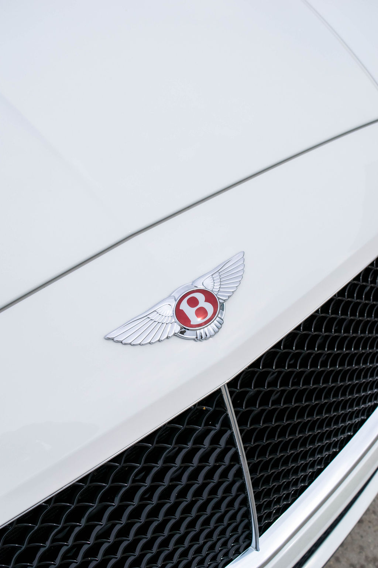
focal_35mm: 39
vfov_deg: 49.6
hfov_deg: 34.2
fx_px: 614
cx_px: 189
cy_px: 284
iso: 400
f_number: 8
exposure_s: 1/2000
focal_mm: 26
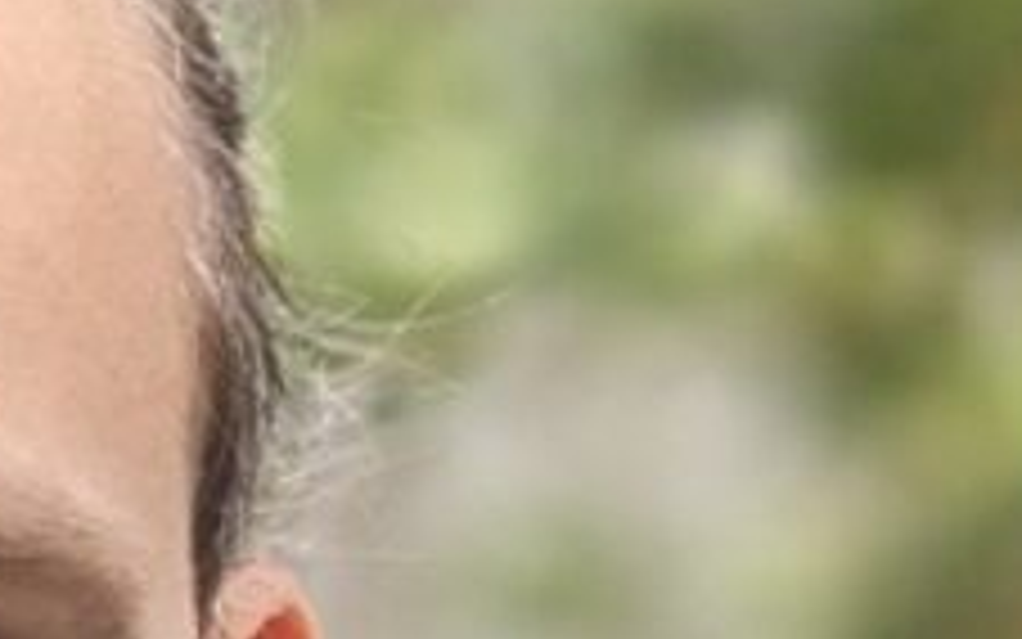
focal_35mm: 377
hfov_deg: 5.5
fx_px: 10503
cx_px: -356
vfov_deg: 3.5
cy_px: 1197
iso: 50
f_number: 1.8
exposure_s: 1/528
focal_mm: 11.5
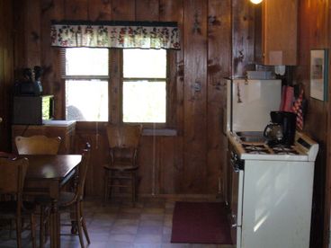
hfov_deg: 30.7
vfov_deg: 23.3
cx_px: 166
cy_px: 124
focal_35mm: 63
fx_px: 602
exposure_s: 1/60
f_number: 3.8
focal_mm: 10.4
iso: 400
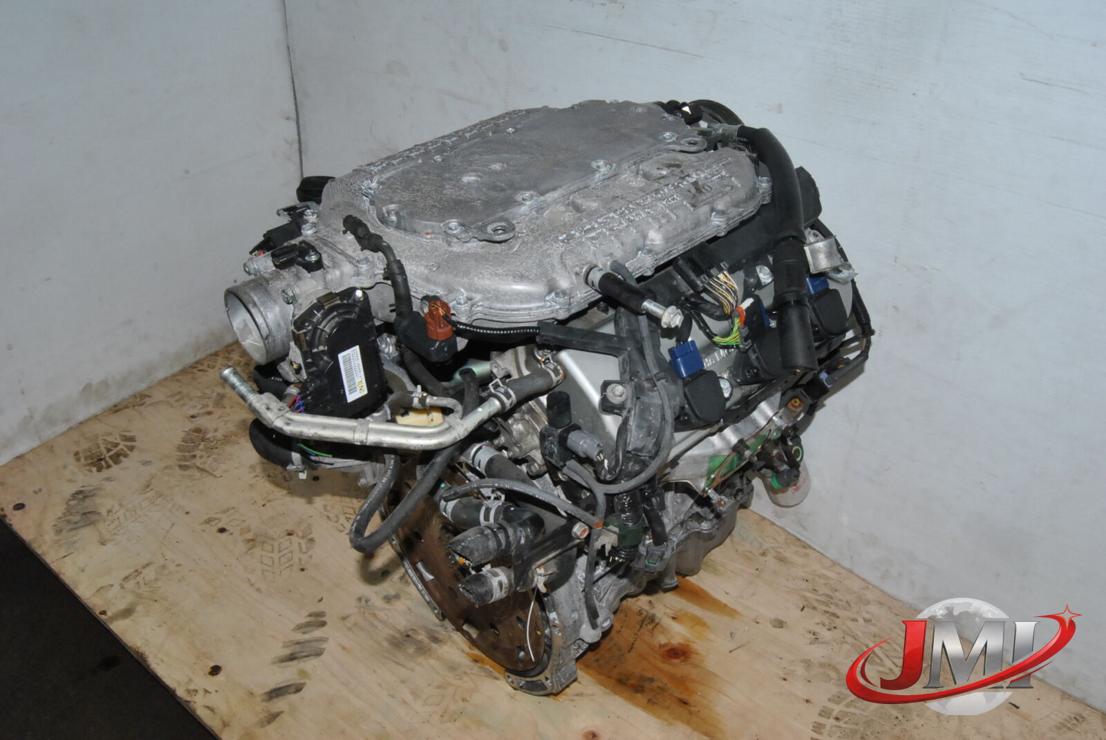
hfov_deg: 61.9
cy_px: 370
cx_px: 553
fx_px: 923
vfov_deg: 43.7
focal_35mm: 30
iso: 800
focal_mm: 20
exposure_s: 1/160
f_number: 22
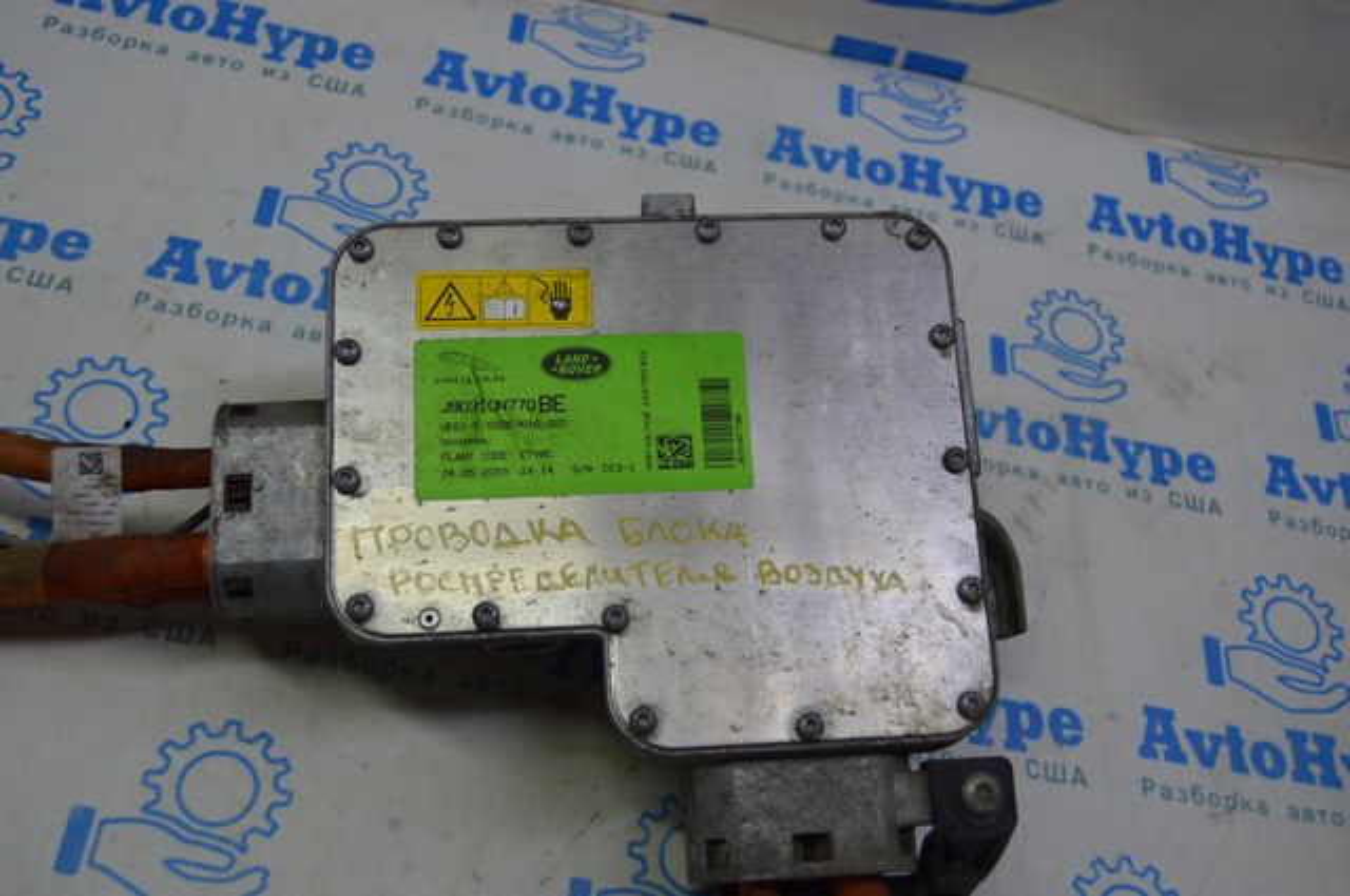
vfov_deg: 34.1
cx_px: 675
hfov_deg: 49.6
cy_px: 448
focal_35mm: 39
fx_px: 1461
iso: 400
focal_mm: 26
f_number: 5.6
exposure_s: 1/100
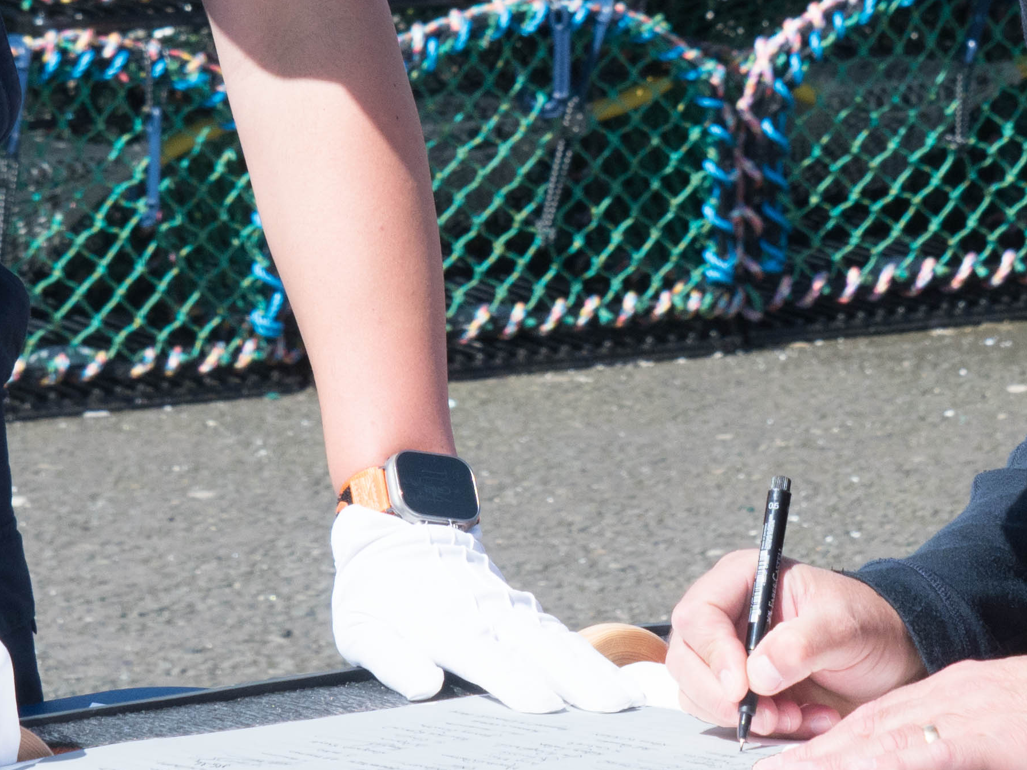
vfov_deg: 5.2
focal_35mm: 283
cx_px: 762
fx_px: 8396
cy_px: 132
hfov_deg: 7.0
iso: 400
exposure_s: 1/1000
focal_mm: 49
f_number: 7.1
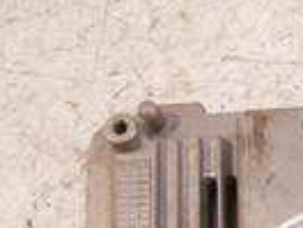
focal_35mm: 87
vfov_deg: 14.9
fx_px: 762
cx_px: 365
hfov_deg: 21.0
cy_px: 405
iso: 800
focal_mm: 12
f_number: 3.5
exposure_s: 1/60
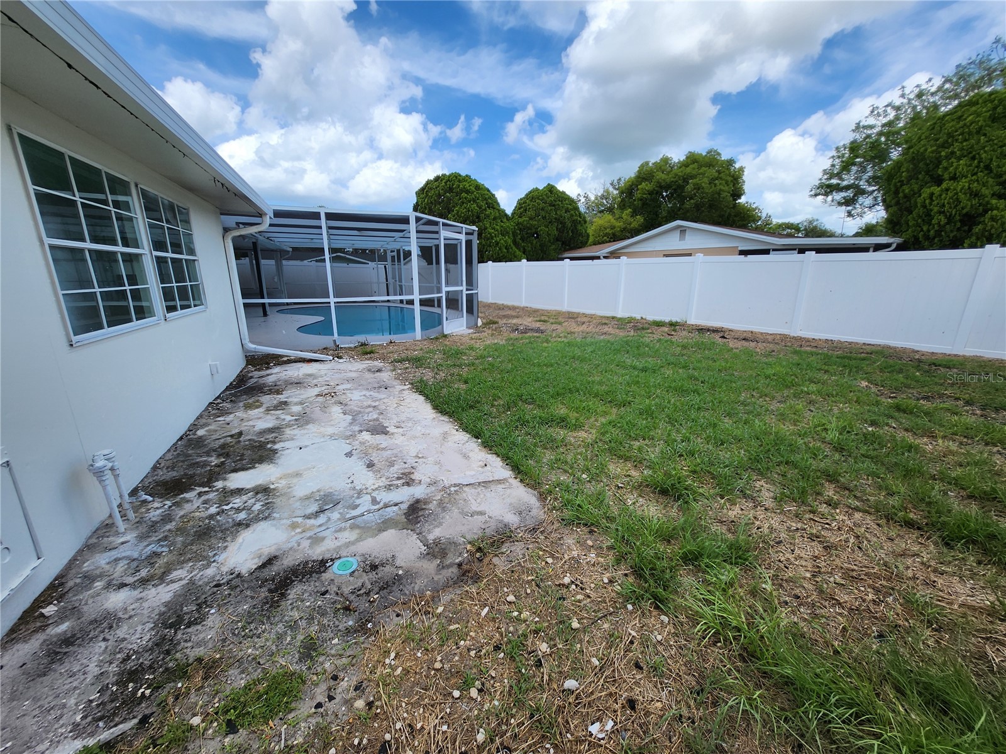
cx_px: 503
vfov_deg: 89.9
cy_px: 377
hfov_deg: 106.2
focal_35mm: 13
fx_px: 378
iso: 32
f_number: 2.2
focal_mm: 1.74
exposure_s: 1/885
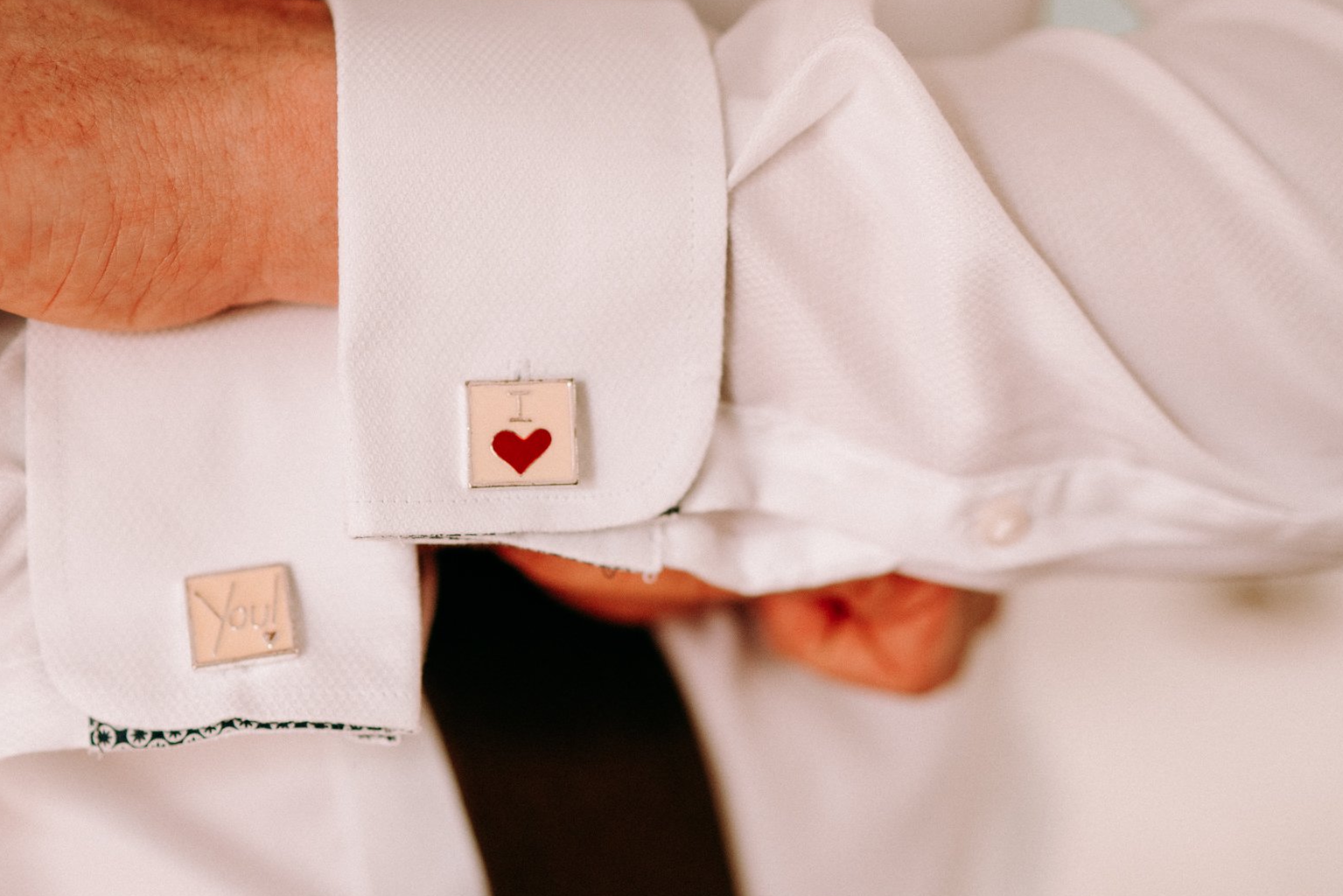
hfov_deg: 35.0
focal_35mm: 57
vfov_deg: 23.8
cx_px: 558
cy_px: 459
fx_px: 2127
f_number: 1.8
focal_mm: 35
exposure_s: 1/250
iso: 320
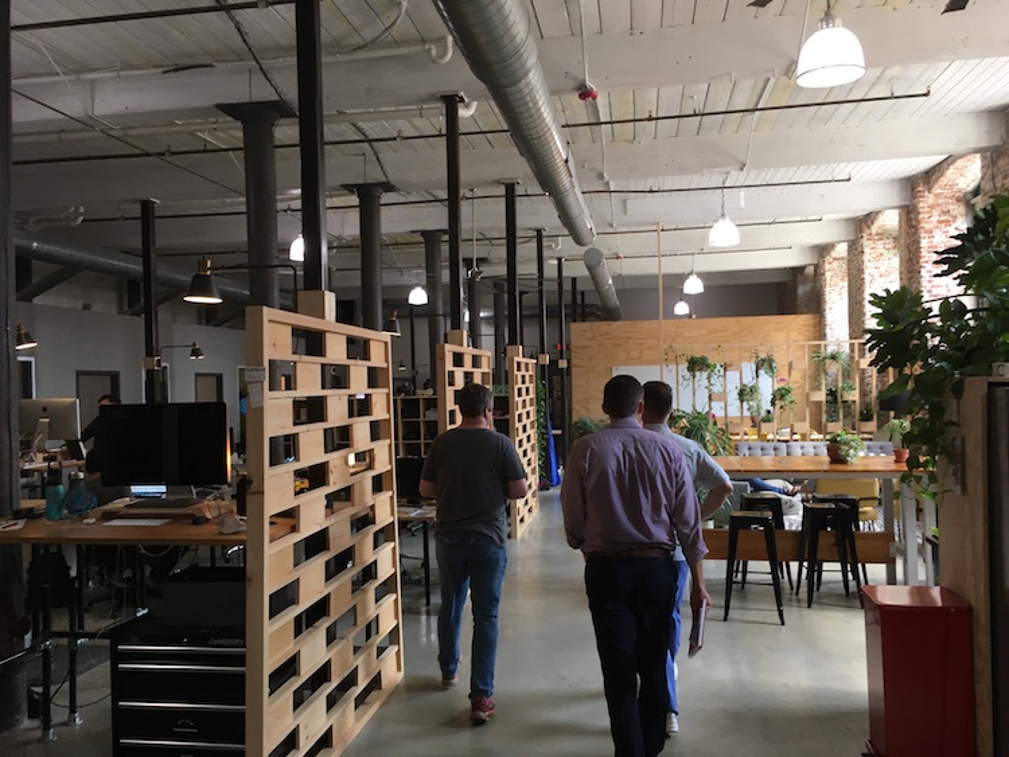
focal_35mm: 29
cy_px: 378
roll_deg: +1.7
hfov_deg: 61.6
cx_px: 504
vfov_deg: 48.3
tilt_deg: +2.0
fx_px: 846
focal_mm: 4.15
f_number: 2.2
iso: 32
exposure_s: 1/30
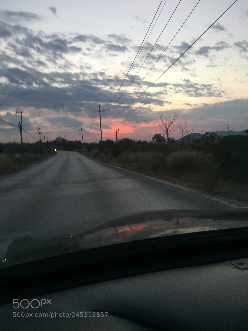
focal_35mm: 29
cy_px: 166
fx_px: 277
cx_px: 124
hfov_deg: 48.2
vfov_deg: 61.7
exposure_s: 1/30
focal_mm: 4.15
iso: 50
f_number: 2.2
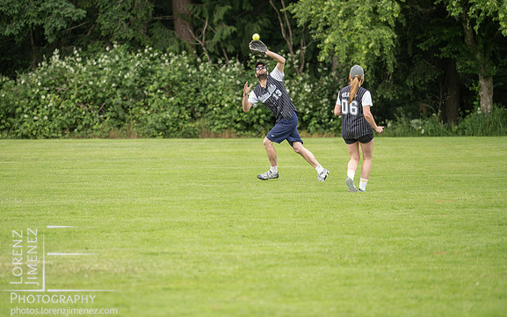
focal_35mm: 320
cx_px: 253
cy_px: 172
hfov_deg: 6.6
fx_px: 4419
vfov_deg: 4.1
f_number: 2.8
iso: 2500
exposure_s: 1/1600
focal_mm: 150
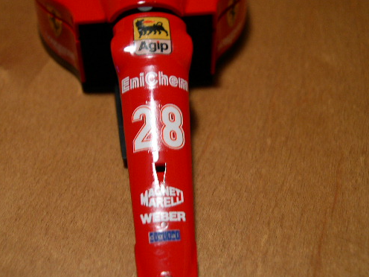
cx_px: 156
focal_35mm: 49
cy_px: 138
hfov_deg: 38.8
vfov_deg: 29.7
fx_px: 522
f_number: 2.8
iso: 100
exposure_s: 1/3.6
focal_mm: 8
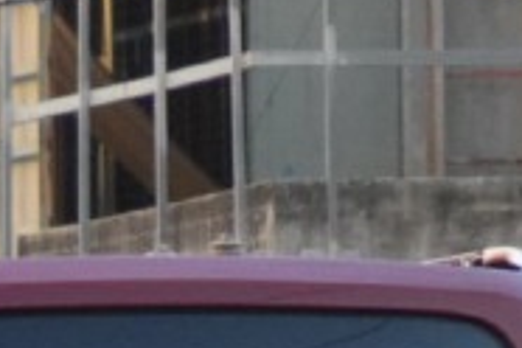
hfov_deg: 0.7
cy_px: 951
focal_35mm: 2911
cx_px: -516
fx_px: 42206
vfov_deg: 0.5
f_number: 6.3
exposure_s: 1/500
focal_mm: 300
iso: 2000
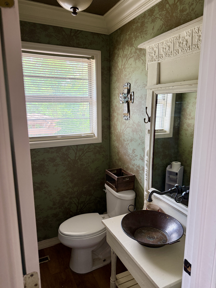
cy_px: 144
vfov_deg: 71.6
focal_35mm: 24
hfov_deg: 56.8
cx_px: 108
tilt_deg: -10.5
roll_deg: -0.2
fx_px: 200
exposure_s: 1/120
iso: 320
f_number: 1.78
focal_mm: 6.76
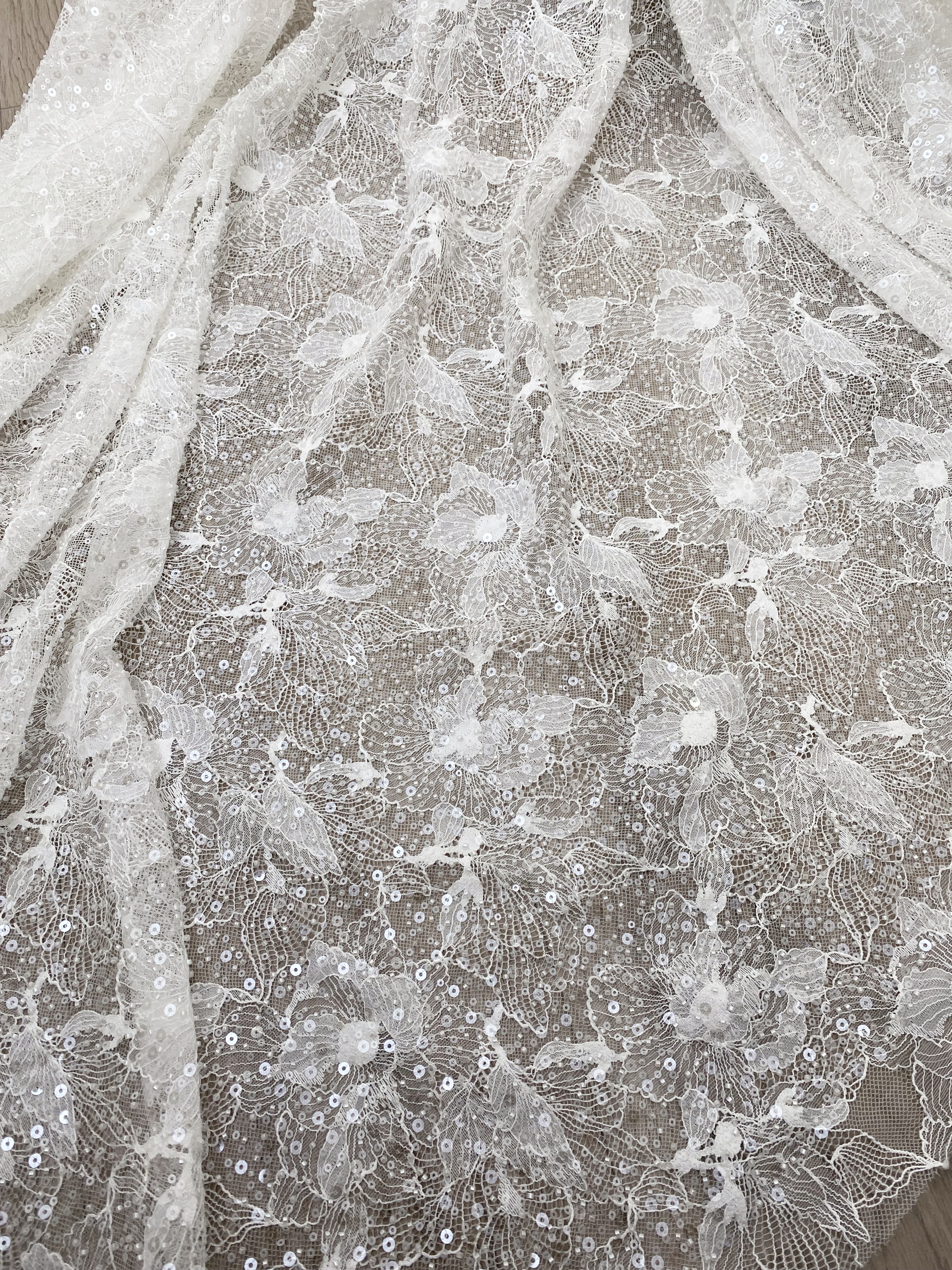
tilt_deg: -63.6
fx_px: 953
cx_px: 476
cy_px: 635
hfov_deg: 53.1
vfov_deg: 67.3
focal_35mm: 26
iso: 80
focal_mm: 4.25
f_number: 1.8
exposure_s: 1/100
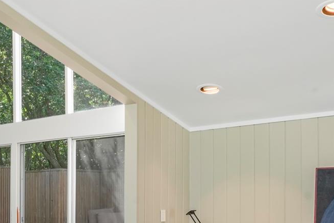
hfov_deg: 33.1
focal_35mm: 50
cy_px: 190
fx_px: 464
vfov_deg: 26.3
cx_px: -57
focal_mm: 16
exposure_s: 1/15
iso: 800
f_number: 11
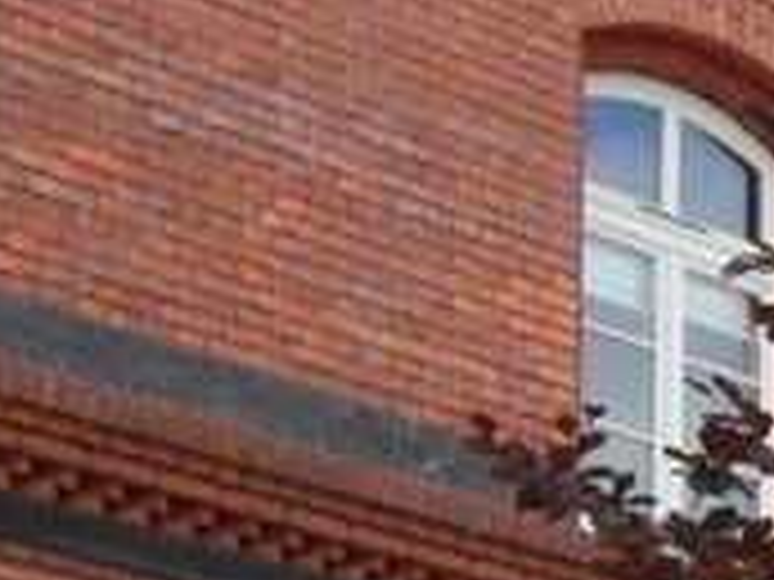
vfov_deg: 6.9
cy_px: 1385
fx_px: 4539
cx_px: 2200
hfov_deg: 8.4
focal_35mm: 203
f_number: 6.7
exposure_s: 1/1500
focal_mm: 6.1
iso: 800
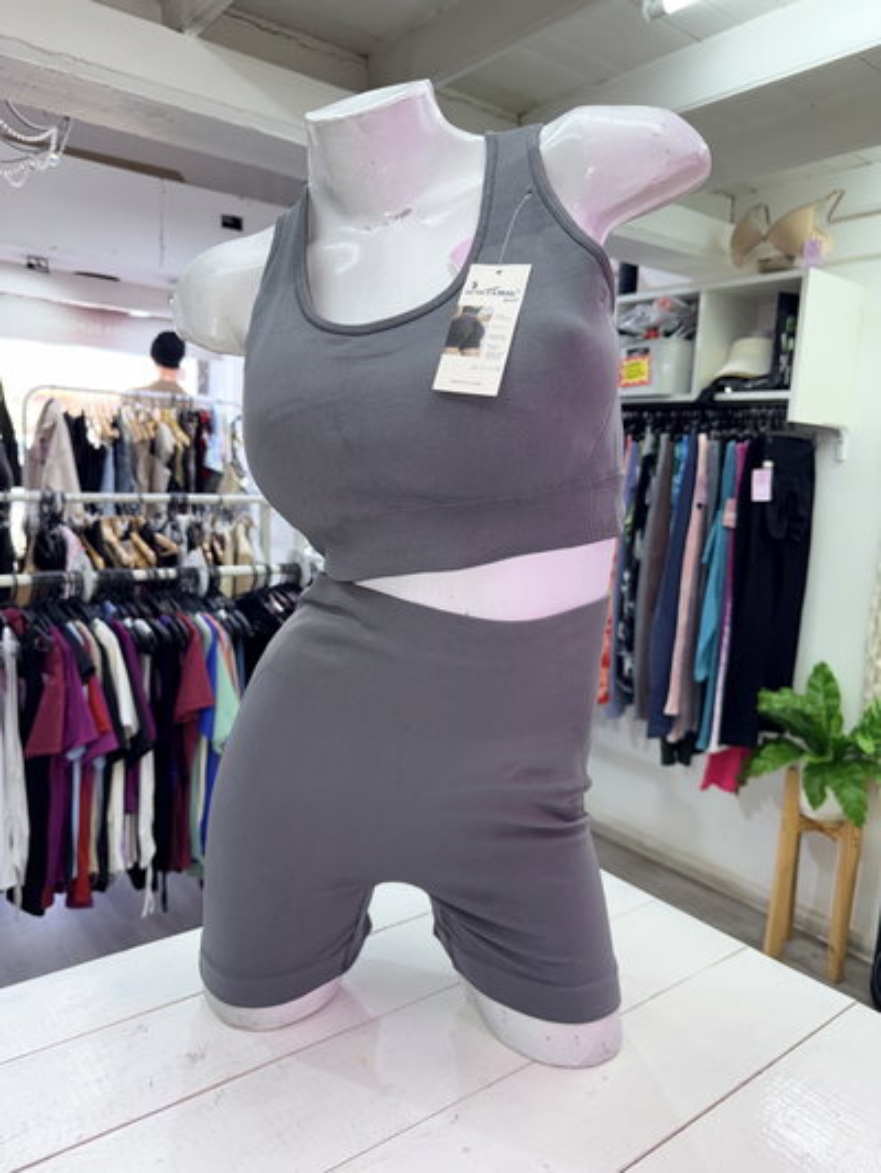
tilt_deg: -8.4
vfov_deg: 71.6
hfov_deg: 56.8
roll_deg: -3.4
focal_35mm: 24
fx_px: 814
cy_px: 586
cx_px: 440
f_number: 1.78
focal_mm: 6.76
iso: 50
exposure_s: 1/61
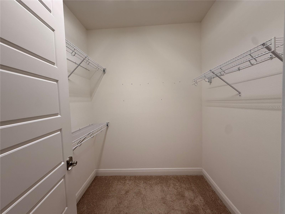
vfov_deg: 85.7
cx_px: 142
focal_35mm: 14
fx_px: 115
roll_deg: +2.3
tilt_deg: -1.8
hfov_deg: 102.1
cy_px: 107
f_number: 2.2
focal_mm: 2.22
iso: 64
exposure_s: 1/120
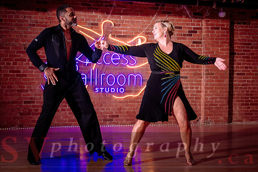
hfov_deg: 38.2
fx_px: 372
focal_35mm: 52
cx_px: 145
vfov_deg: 26.1
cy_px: 91
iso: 1250
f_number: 2.8
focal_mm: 40
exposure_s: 1/320
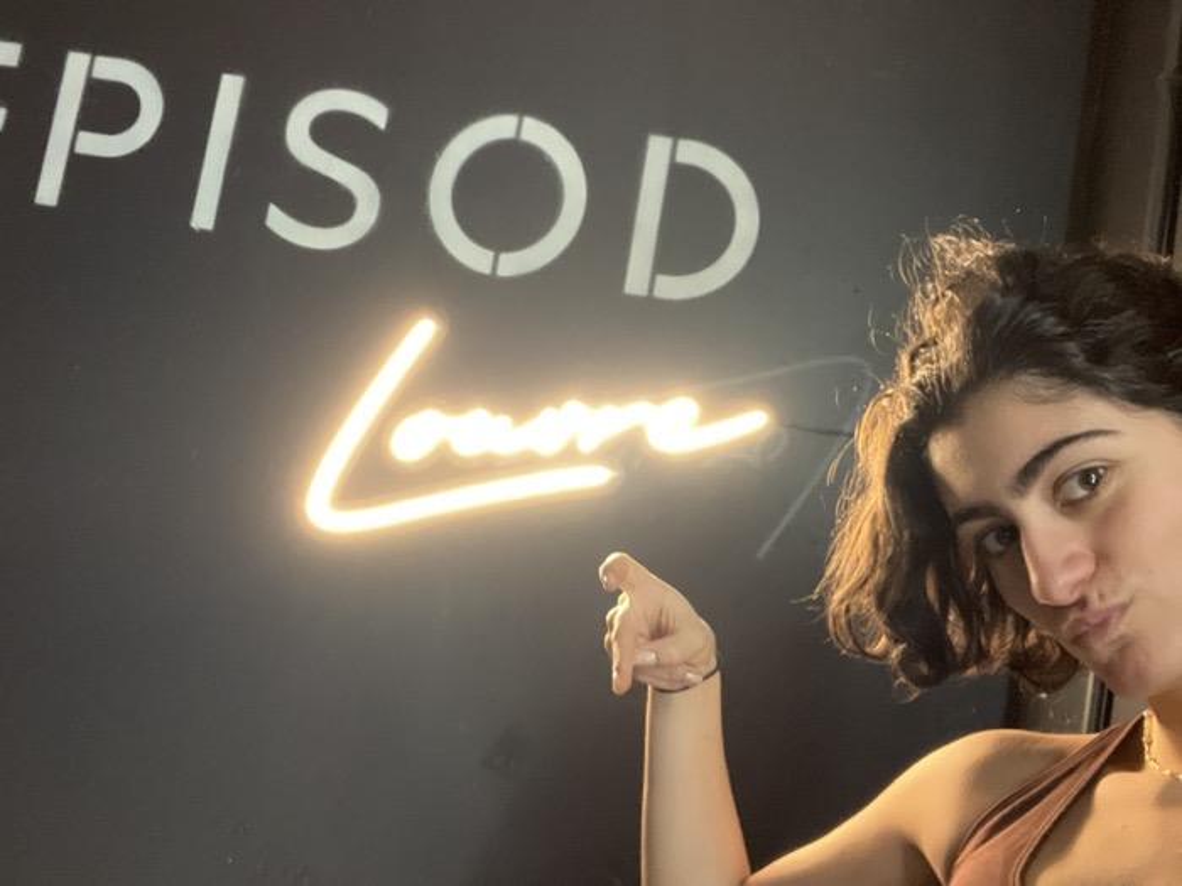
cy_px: 443
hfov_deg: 60.0
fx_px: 1024
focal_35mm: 30
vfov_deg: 46.8
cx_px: 591
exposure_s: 1/20
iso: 640
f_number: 2.2
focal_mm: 2.71
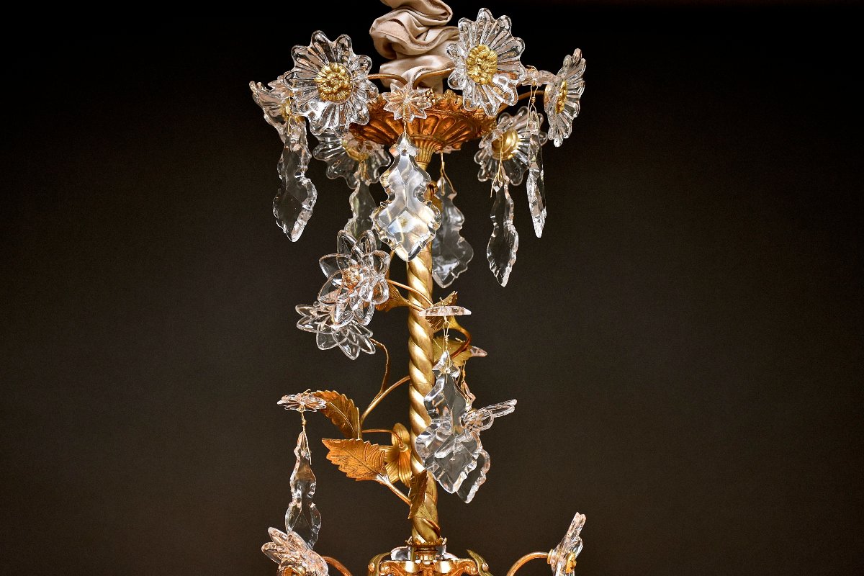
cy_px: 288
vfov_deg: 23.8
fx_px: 1368
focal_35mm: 57
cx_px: 432
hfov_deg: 35.1
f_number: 4.2
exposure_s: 1/160
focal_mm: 38
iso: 1800
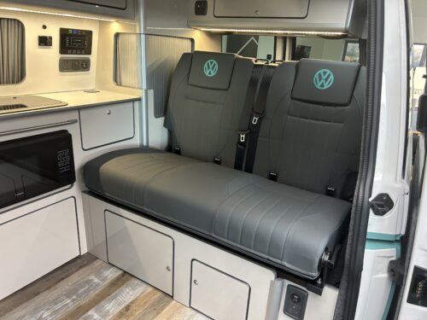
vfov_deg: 53.1
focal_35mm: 26
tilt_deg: -18.8
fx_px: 321
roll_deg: -4.3
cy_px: 160
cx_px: 214
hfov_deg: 67.3
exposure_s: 1/50
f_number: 1.5
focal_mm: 5.7
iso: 160
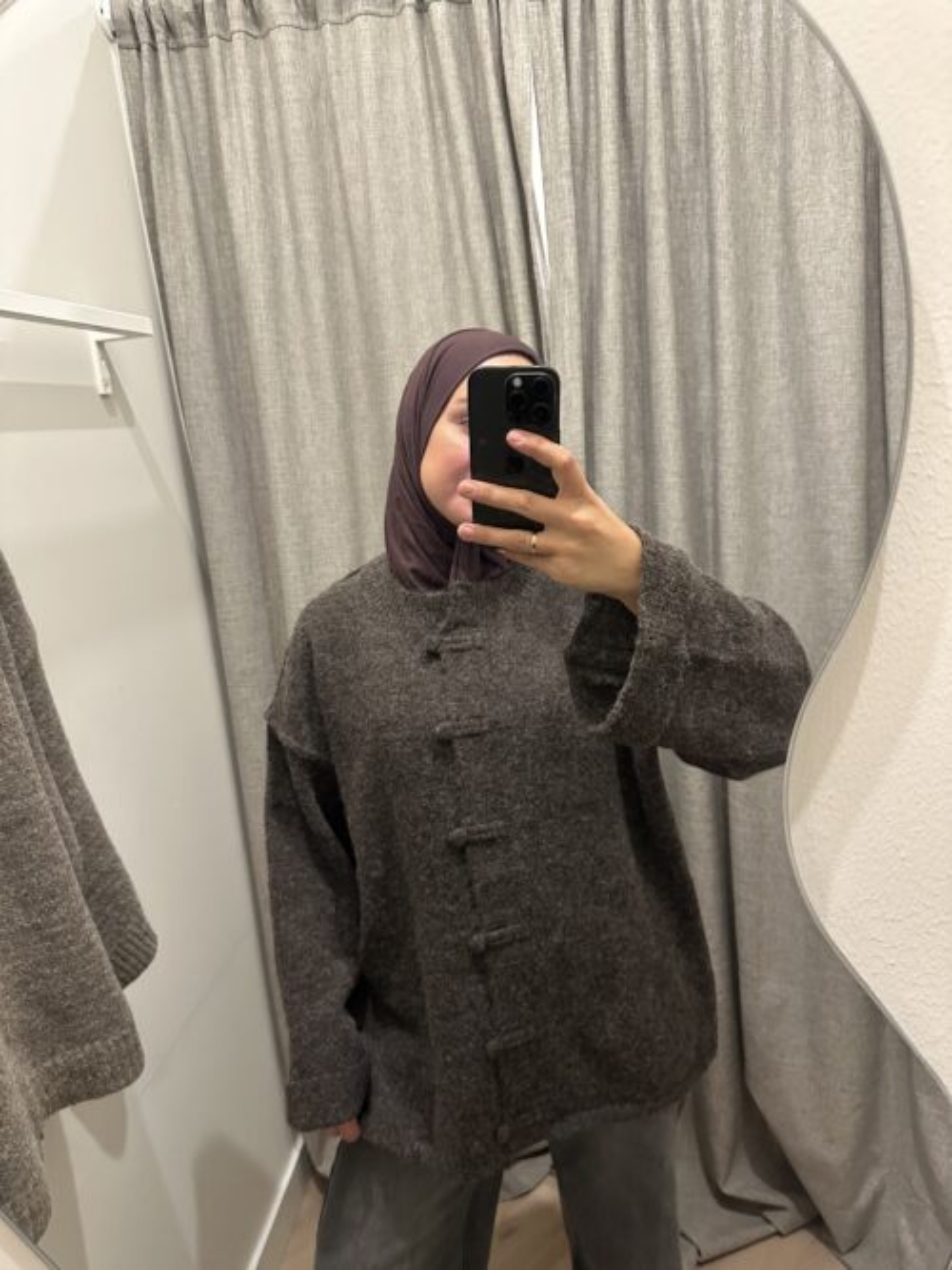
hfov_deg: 56.8
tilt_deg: -13.0
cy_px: 635
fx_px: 880
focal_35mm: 24
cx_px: 476
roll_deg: +4.6
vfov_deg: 71.6
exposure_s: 1/60
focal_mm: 6.86
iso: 640
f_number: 1.78
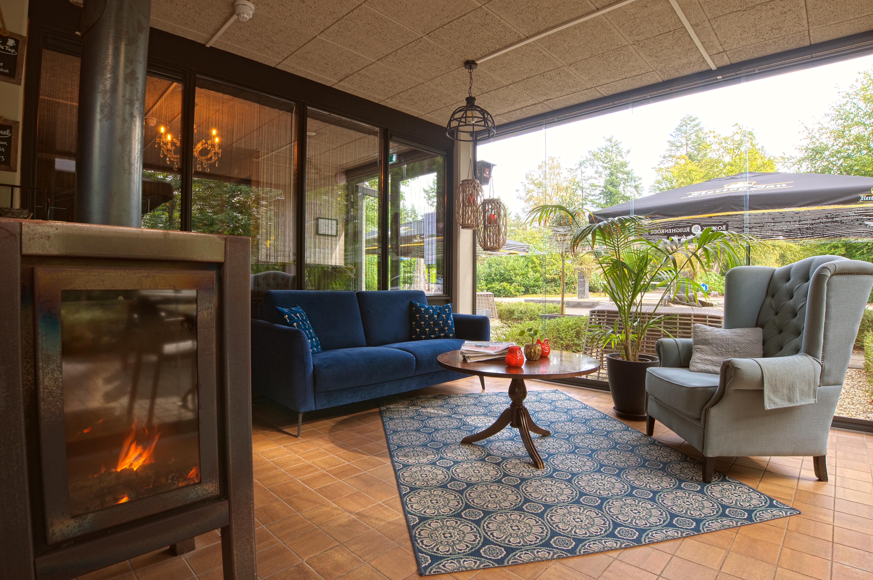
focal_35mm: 15
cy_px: 290
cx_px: 436
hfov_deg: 100.5
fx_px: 363
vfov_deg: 77.2
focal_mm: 10
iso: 400
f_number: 8
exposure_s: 1/8
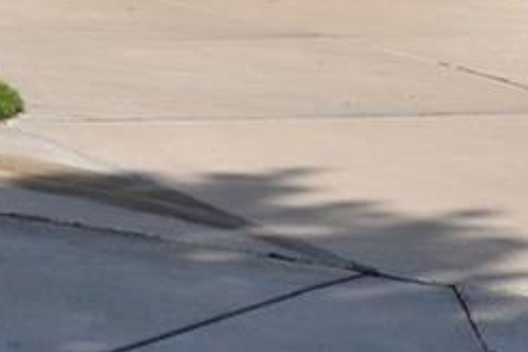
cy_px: -693
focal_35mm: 196
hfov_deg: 10.5
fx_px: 2873
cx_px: 418
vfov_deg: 6.4
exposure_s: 1/640
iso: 200
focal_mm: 20
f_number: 9
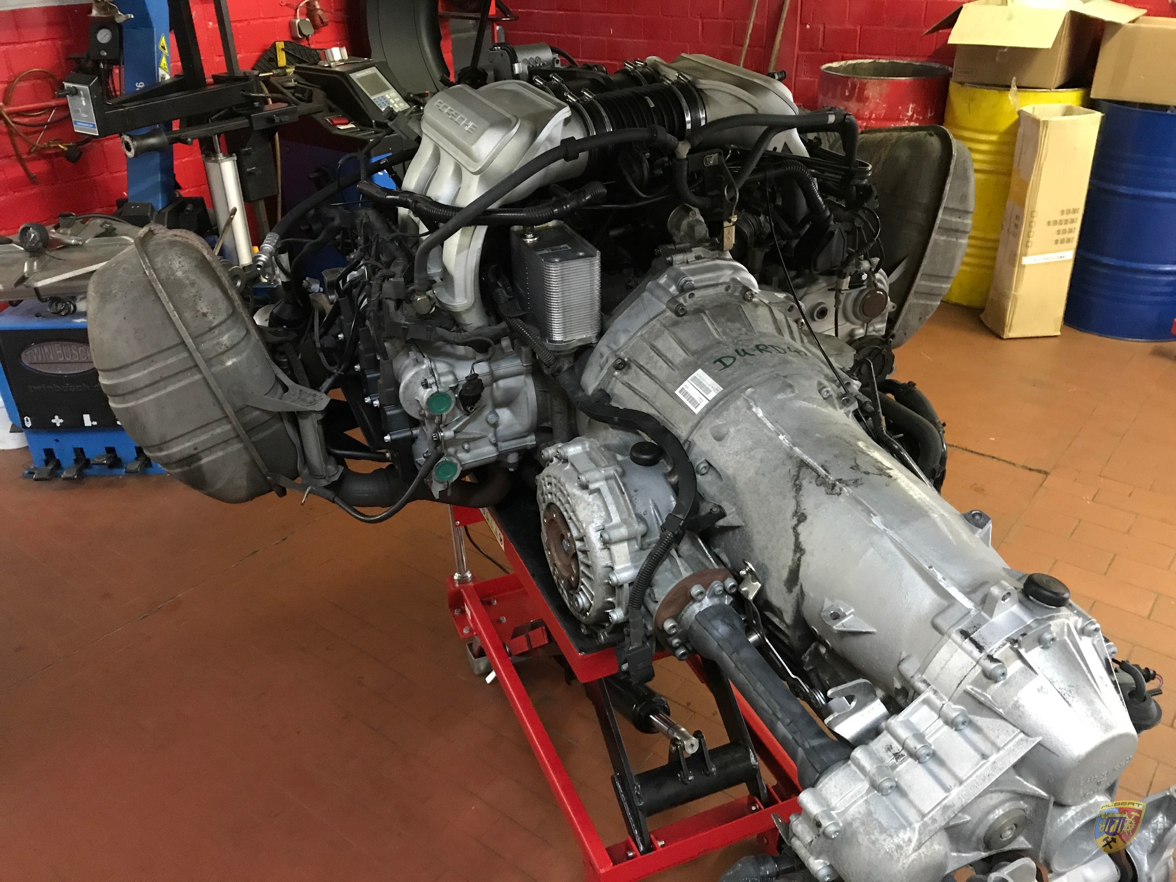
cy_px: 441
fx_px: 951
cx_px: 588
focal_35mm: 28
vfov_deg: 49.7
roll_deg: +1.8
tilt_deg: -27.4
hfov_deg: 63.4
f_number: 1.8
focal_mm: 3.99
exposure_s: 1/6
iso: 100
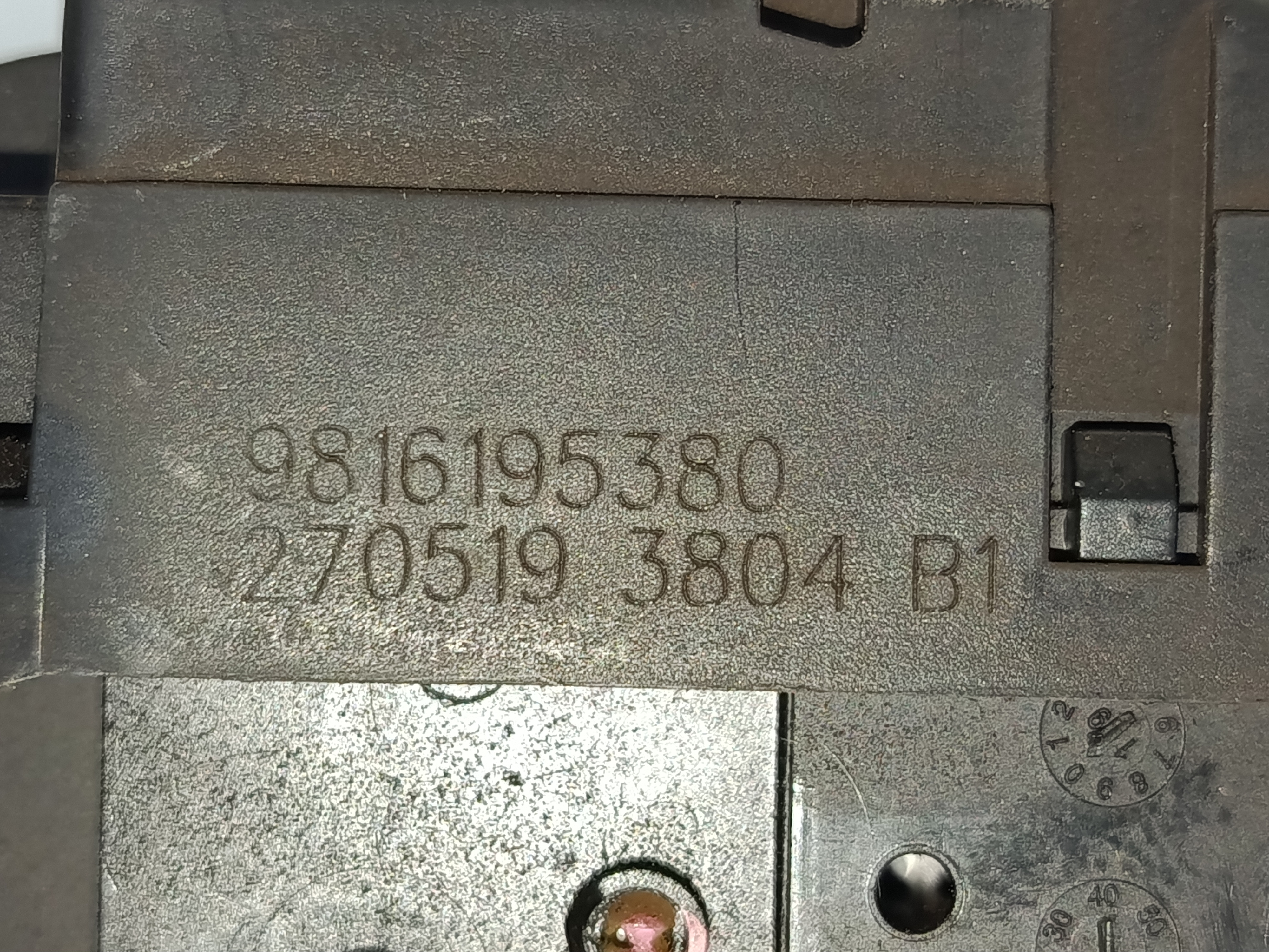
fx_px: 2383
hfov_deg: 29.8
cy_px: 476
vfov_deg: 22.6
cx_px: 634
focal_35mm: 65
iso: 664
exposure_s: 1/50
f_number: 1.7
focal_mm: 5.24
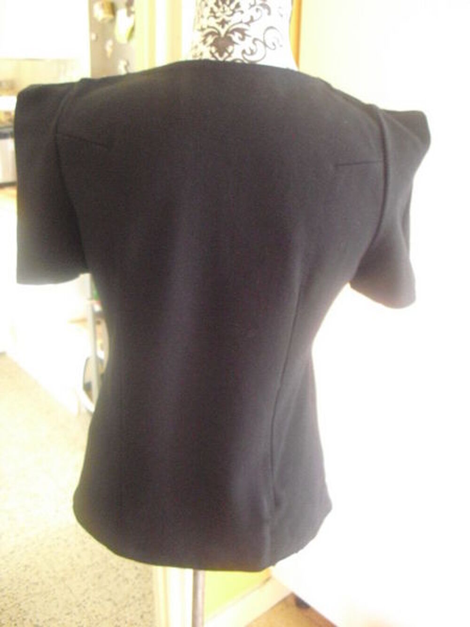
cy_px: 314
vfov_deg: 51.4
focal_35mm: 36
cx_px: 235
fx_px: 652
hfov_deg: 39.7
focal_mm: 6.3
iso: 800
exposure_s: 1/20
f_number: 3.1
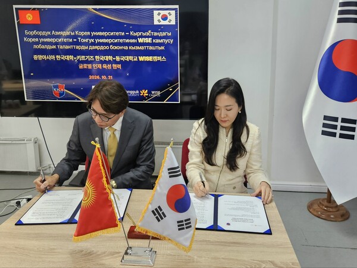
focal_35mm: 23
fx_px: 237
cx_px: 178
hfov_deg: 73.9
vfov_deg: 58.9
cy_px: 134
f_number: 1.8
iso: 320
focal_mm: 5.4
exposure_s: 1/101
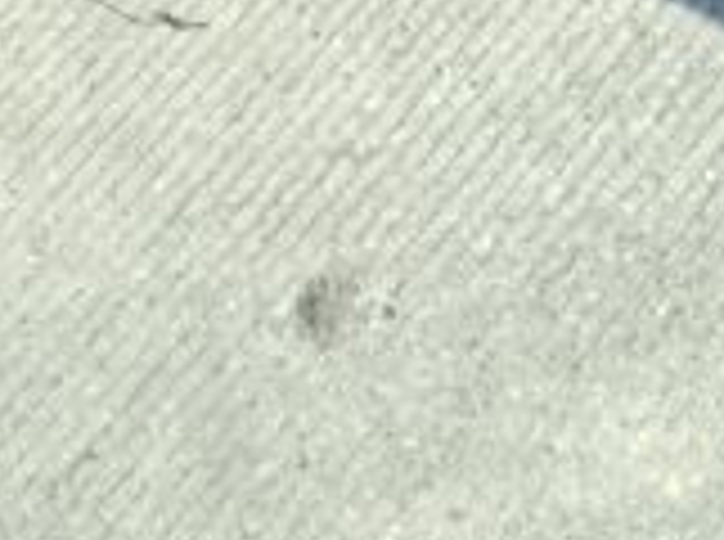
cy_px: 1436
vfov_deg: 7.3
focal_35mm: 185
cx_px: 351
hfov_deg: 10.7
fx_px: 3861
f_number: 1.8
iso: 16
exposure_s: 1/683
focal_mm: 3
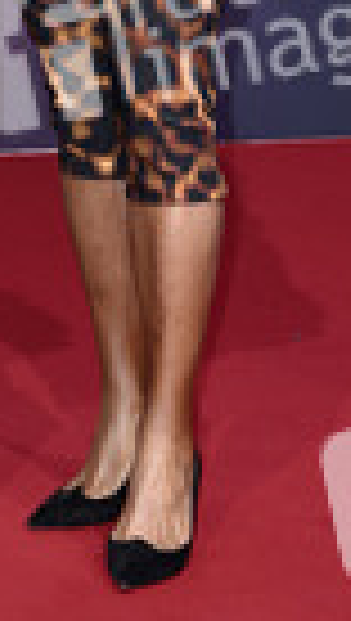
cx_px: -216
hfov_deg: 5.5
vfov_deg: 9.7
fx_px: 3594
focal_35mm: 218
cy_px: -198
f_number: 5.6
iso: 400
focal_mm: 72
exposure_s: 1/250
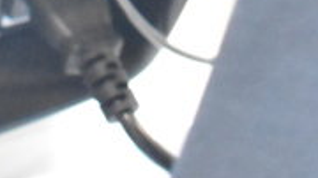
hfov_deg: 11.1
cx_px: -42
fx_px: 1618
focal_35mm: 192
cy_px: -433
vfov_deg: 5.7
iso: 9000
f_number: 4
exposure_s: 1/40
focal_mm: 24
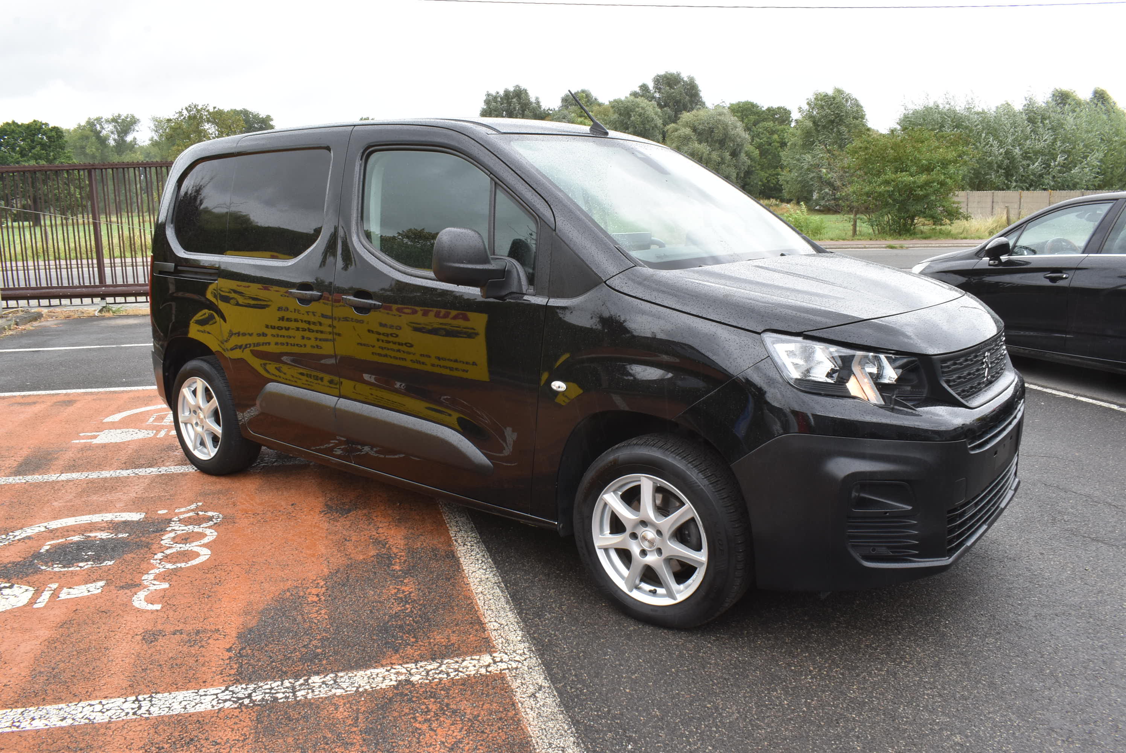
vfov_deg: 48.0
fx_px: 845
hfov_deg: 67.3
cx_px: 563
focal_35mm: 27
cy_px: 376
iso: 360
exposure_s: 1/30
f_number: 22
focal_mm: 18
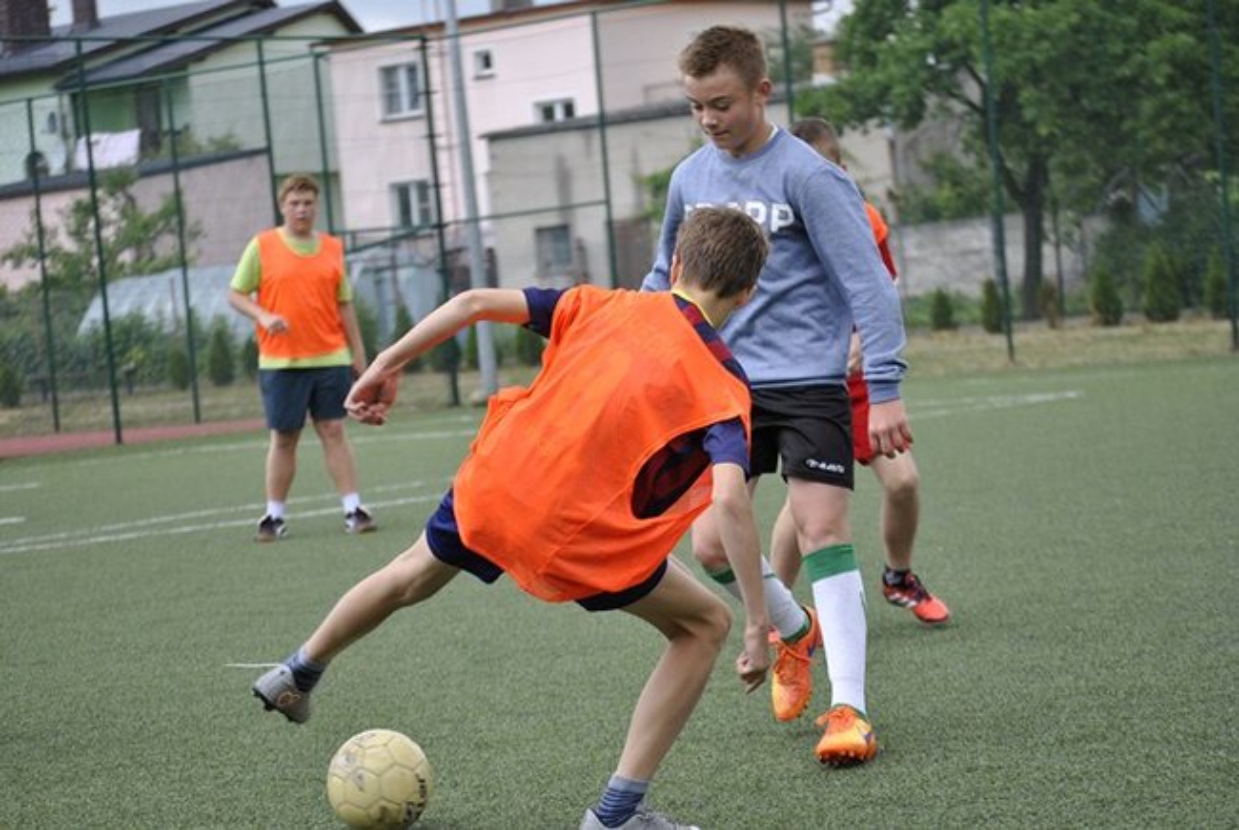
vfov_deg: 13.5
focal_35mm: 102
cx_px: 620
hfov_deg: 20.0
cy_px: 415
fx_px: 3514
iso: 360
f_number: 4.2
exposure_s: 1/500
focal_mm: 68
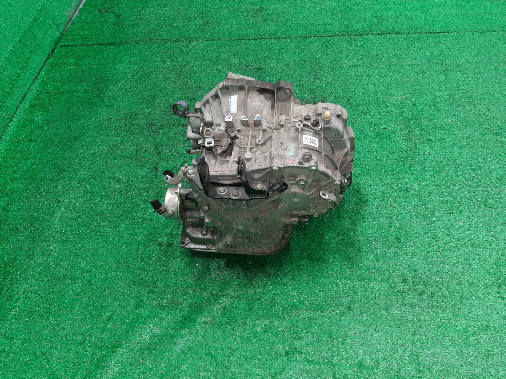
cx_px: 253
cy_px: 190
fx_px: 380
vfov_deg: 53.1
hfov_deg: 67.3
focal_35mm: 26
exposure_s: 1/50
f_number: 1.7
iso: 158
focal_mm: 3.93
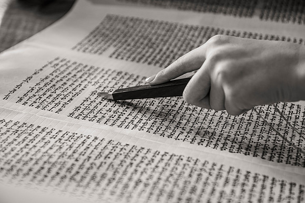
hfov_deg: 32.4
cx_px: 152
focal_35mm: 62
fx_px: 525
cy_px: 102
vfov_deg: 21.9
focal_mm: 62
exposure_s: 1/200
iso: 800
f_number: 4
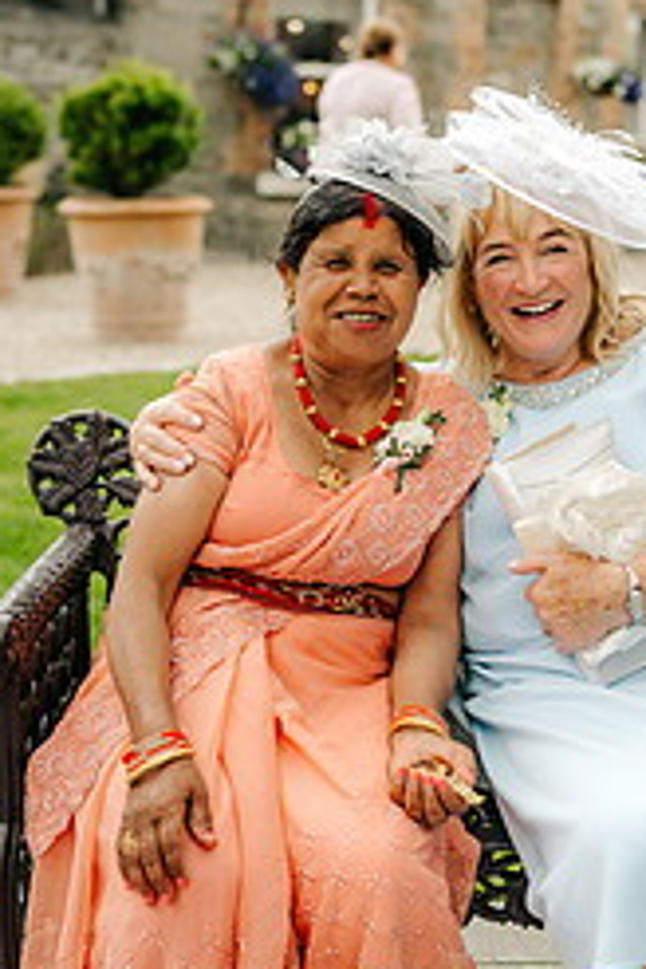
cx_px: 477
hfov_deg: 21.1
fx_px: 1723
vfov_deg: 31.4
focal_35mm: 64
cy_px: 449
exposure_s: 1/1000
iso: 100
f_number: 2
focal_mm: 35
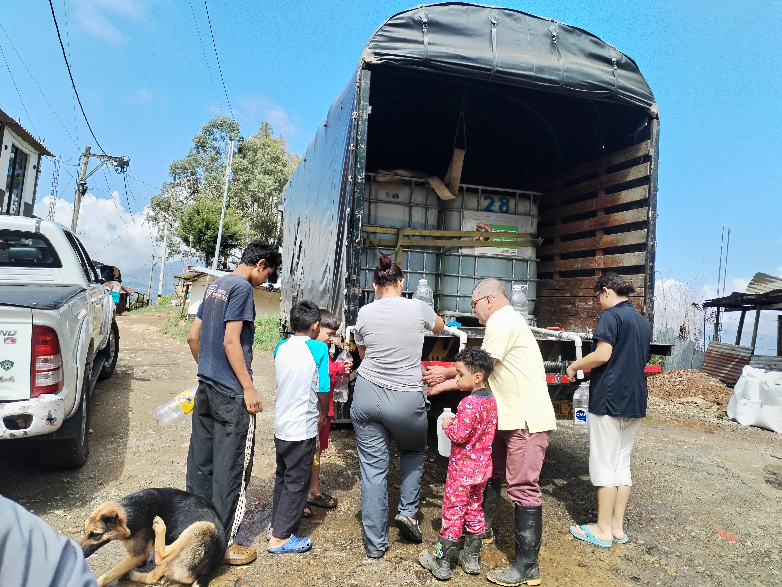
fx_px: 587
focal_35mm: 26
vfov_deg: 53.1
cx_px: 391
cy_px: 294
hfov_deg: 67.3
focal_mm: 4.75
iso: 100
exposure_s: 1/710
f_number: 1.8
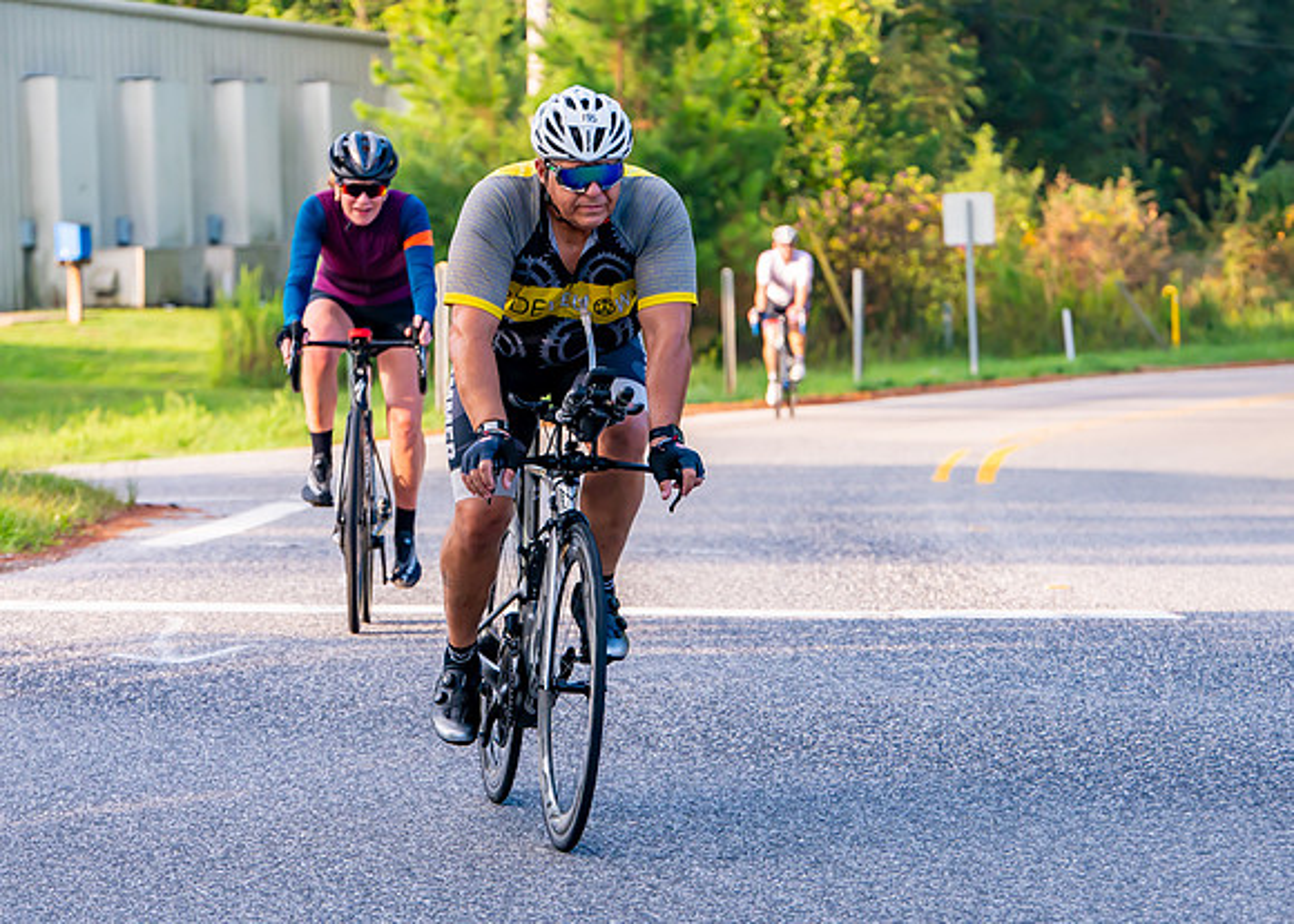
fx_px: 6590
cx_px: 630
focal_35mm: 179
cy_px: 523
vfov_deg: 8.0
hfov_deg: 11.2
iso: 1000
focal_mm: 145
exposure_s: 1/800
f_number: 5.6
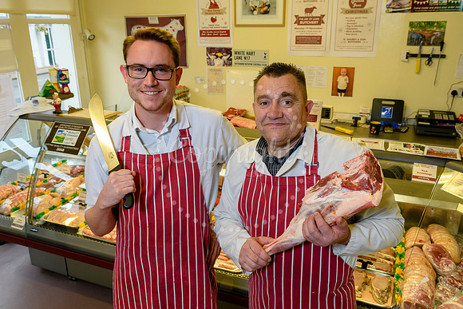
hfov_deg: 61.9
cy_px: 154
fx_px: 386
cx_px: 232
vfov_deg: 43.6
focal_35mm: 30
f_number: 5.6
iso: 800
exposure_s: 1/60
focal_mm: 20
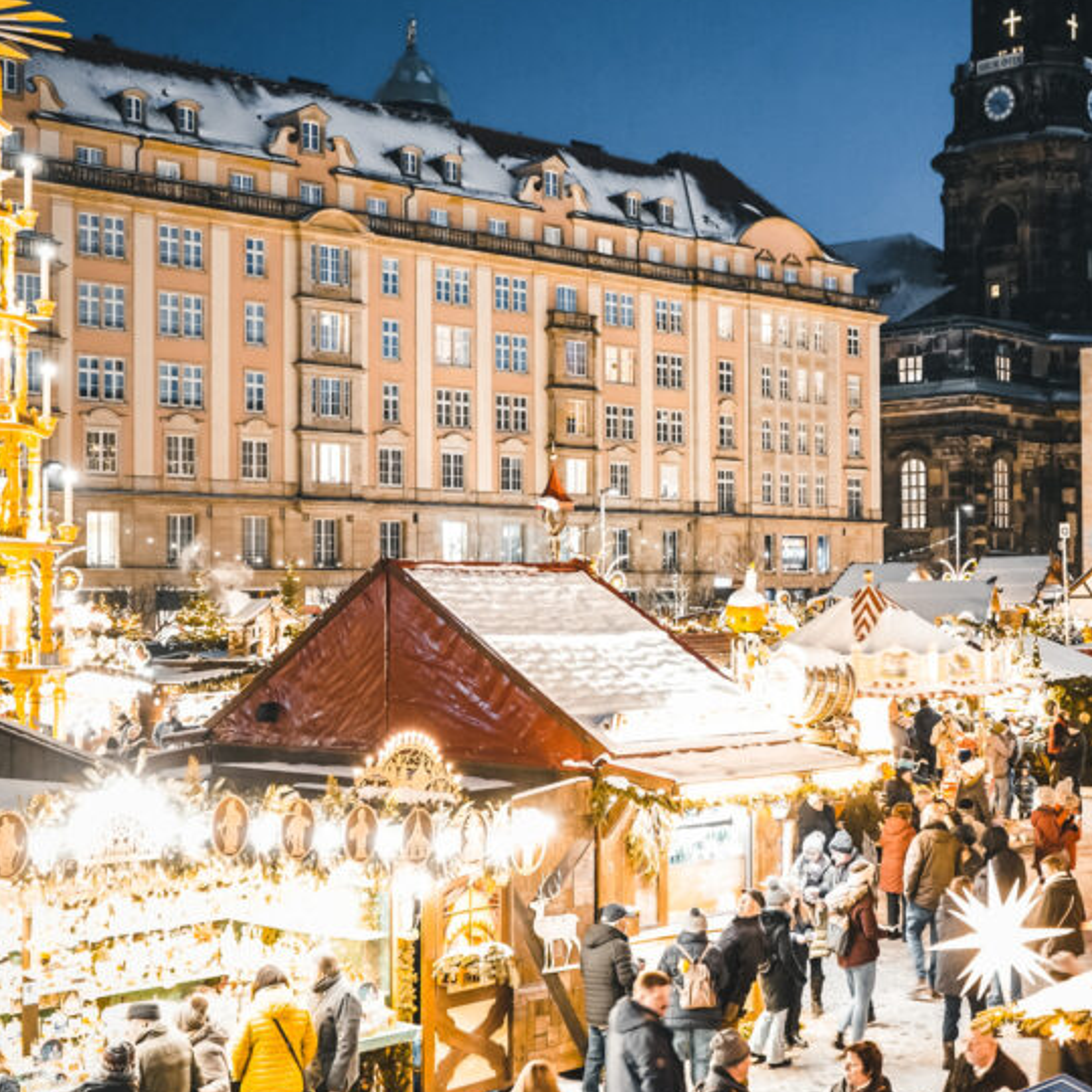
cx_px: 787
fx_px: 1785
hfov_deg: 33.5
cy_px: 563
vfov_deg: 34.0
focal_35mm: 50
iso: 4000
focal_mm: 31
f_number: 4
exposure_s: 1/20
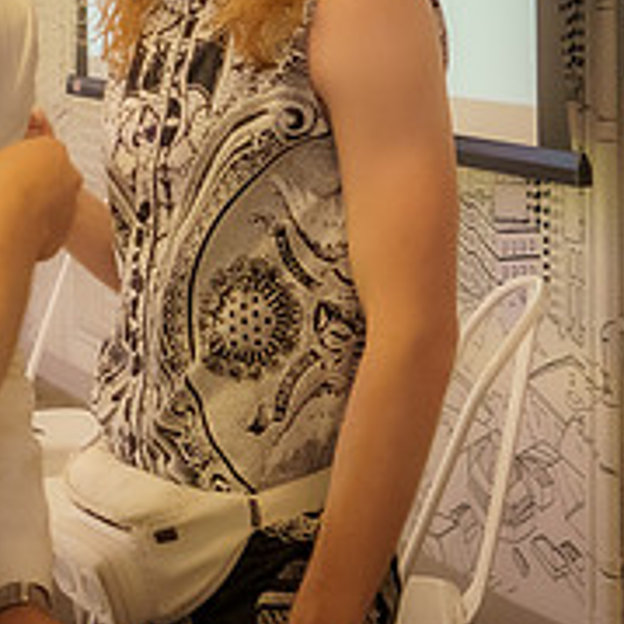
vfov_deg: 15.5
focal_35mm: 110
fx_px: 2243
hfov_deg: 15.2
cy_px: -16
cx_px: -136
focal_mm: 27
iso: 3200
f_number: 6.3
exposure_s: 1/200
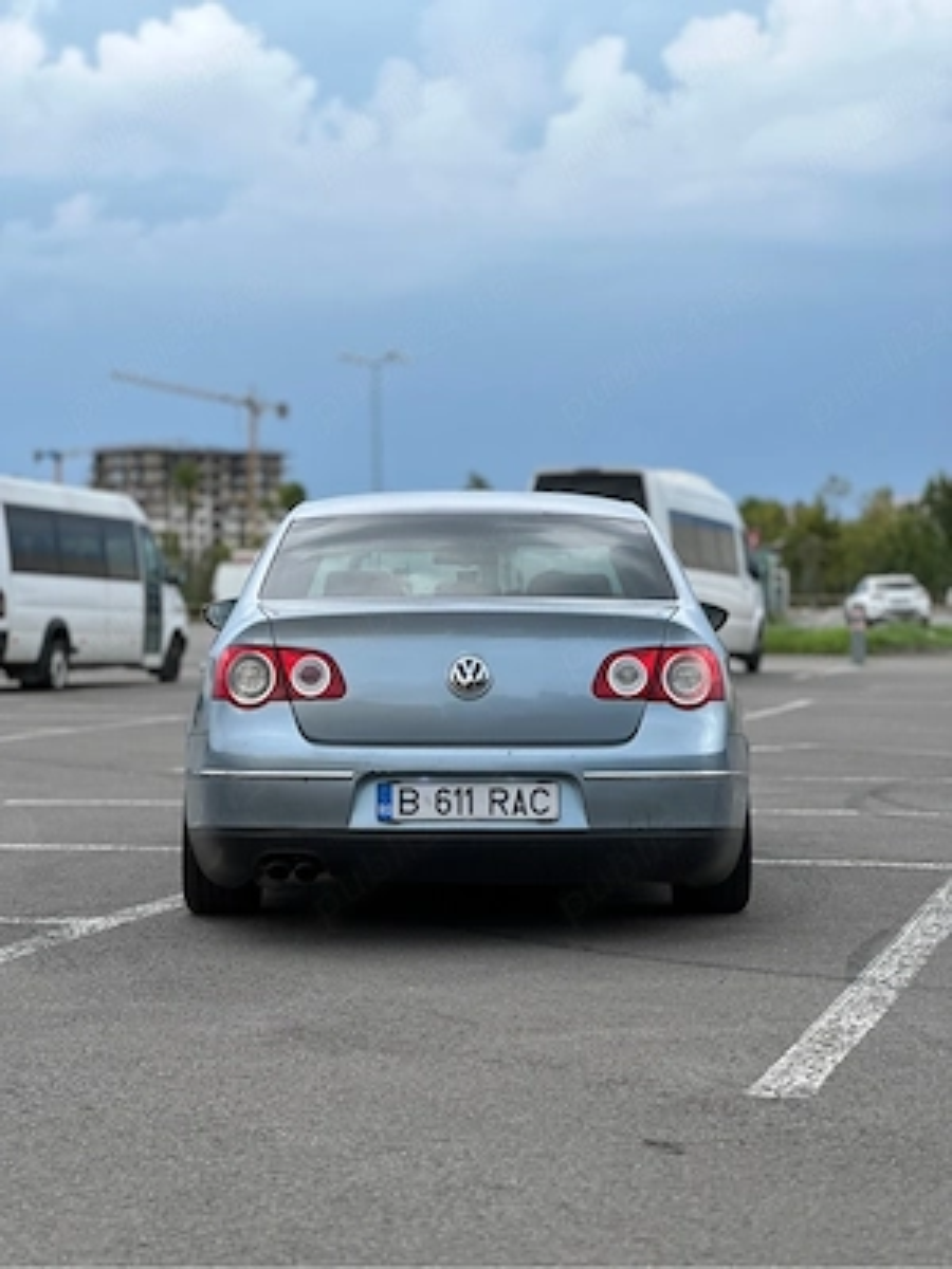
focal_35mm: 77
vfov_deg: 25.3
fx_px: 2824
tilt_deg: +0.2
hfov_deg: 19.1
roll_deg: -0.2
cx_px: 476
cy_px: 634
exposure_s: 1/207
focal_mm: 9
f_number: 2.8
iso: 25
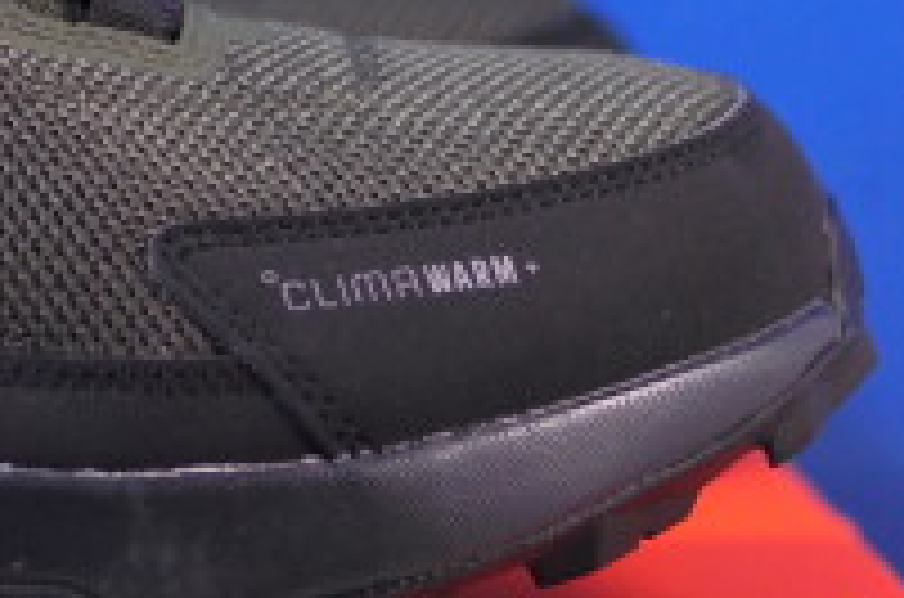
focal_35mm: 299
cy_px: -259
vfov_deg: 4.5
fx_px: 7490
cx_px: -396
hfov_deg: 6.8
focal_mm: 50
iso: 250
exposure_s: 1/320
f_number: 2
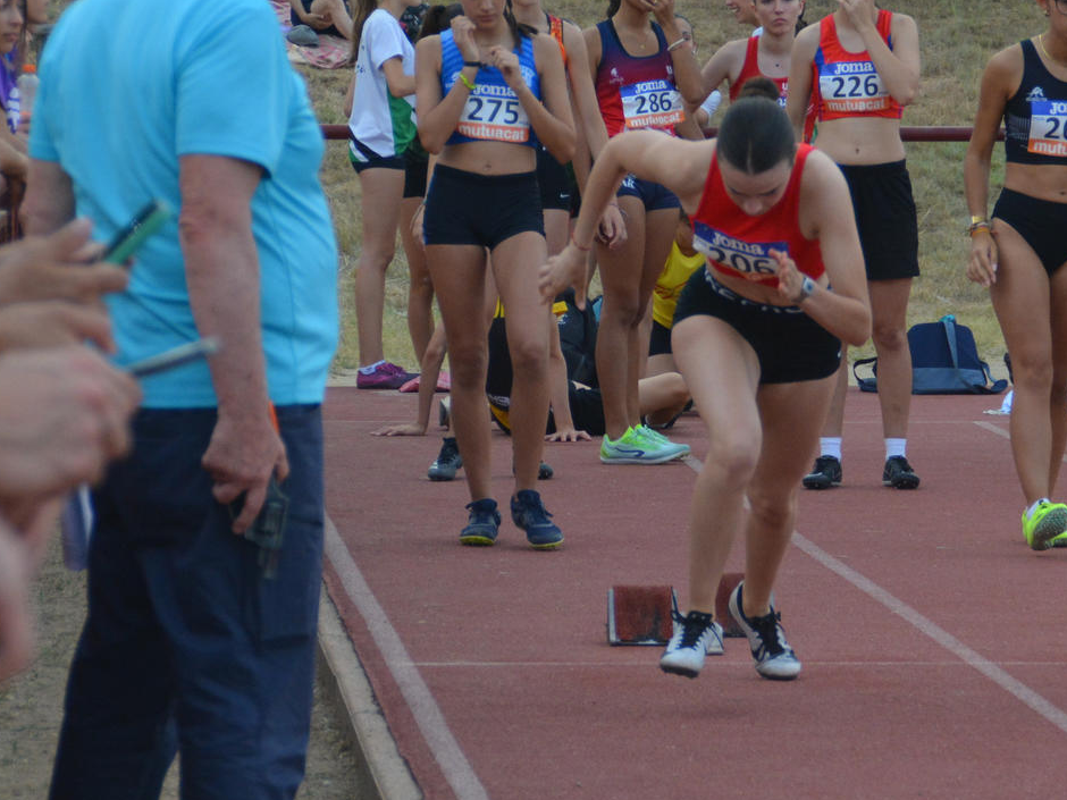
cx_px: 827
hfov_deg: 7.4
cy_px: 326
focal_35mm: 267
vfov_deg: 5.6
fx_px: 8231
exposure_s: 1/500
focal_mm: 85
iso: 900
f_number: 5.6
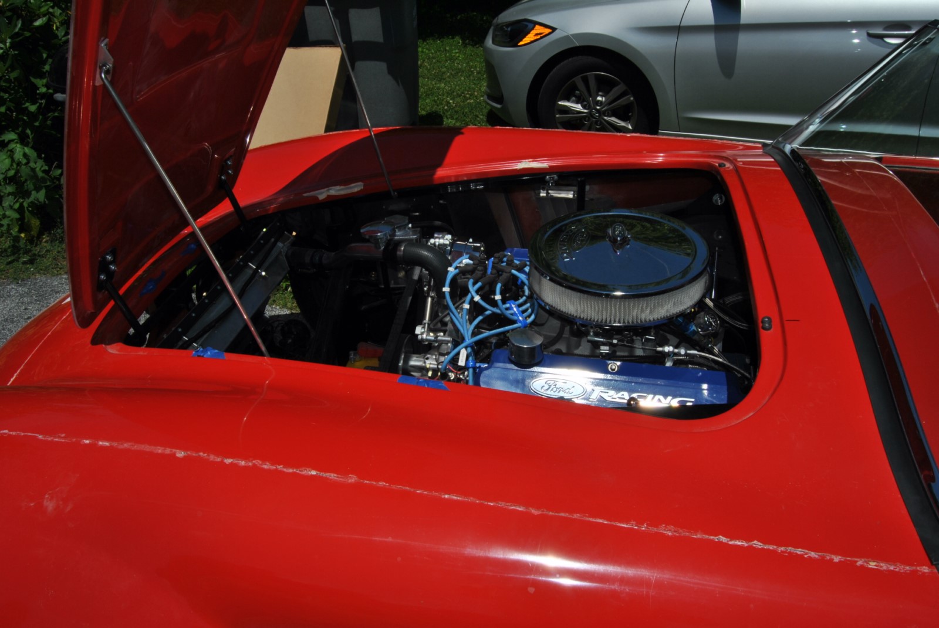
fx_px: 705
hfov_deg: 67.3
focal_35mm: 27
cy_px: 314
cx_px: 470
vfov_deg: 48.0
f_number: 20
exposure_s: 1/200
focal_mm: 18
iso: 100
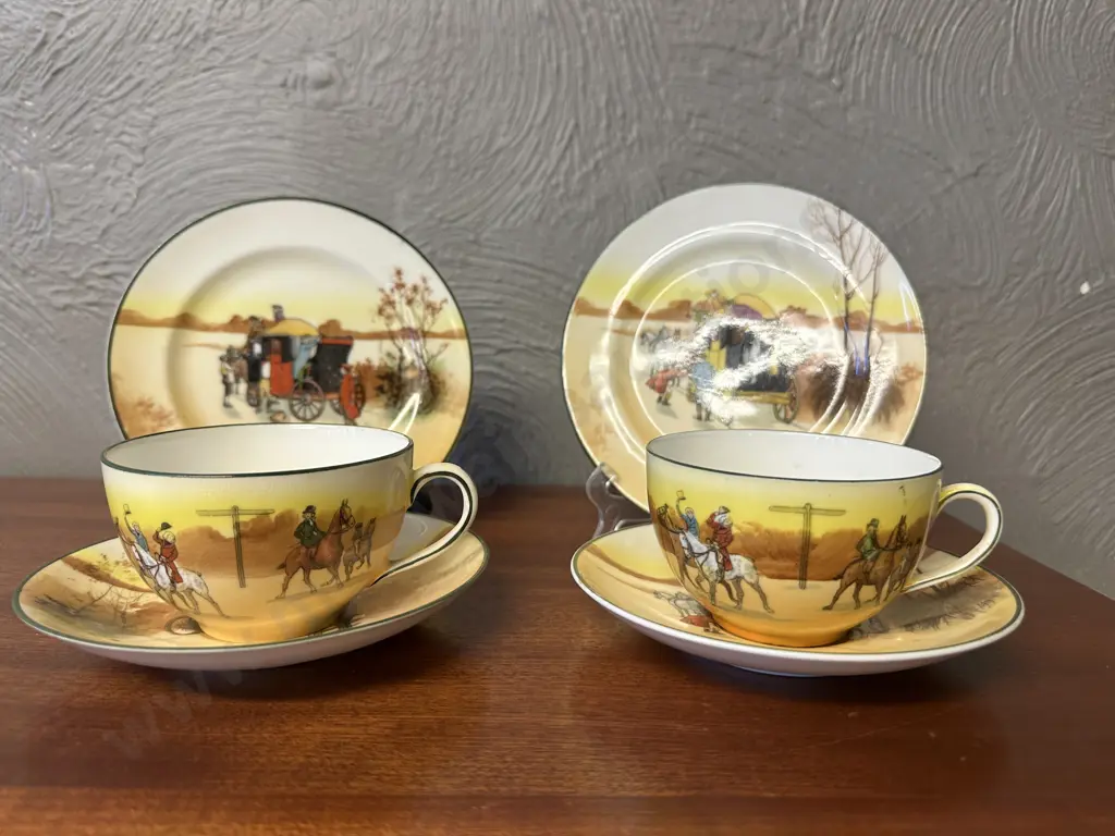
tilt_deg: -7.8
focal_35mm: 24
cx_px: 558
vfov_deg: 56.8
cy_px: 418
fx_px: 773
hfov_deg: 71.6
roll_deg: -0.6
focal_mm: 6.86
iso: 125
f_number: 1.78
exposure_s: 1/100
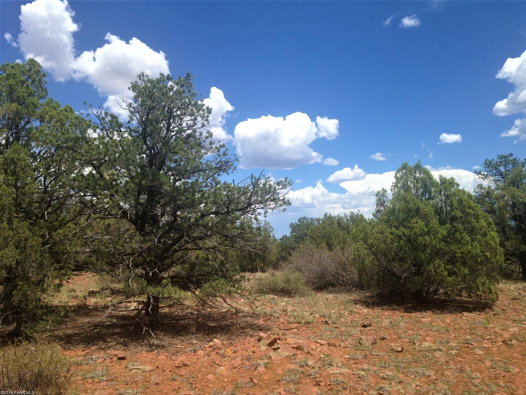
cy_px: 203
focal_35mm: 34
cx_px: 270
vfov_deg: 41.8
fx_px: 517
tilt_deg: +4.4
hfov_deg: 54.0
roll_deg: +5.1
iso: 50
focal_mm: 4.12
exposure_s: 1/2008
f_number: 2.4
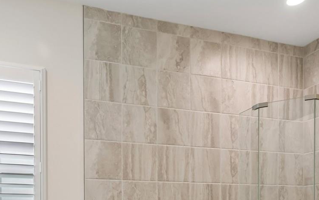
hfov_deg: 54.5
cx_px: 115
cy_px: 218
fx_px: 304
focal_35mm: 35
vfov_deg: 32.1
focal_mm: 16
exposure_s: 1/50
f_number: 8
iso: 400
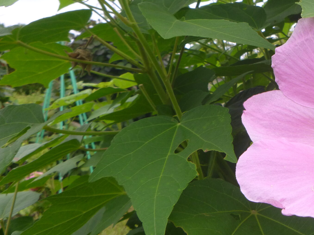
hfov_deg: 37.7
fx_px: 426
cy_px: 86
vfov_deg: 30.7
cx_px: 285
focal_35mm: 47
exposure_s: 1/160
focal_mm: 4.5
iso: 100
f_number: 3.9
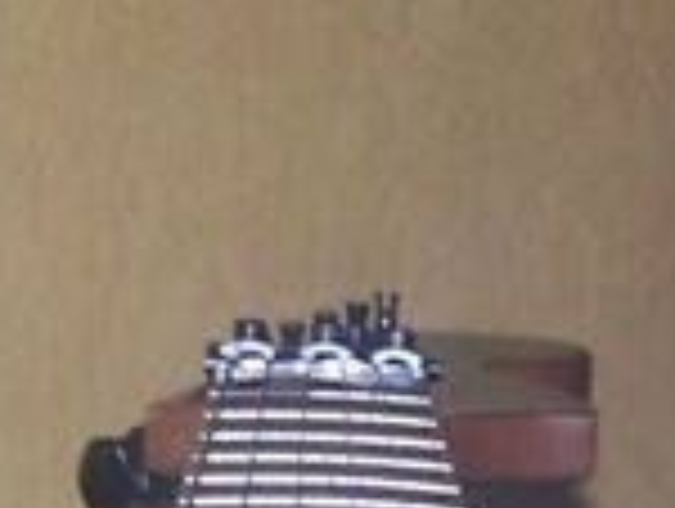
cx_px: 508
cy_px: 818
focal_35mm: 253
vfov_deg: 5.8
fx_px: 4941
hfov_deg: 7.8
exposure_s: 1/60
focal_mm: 6.3
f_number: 2.8
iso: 80
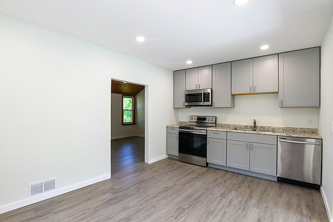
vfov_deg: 70.5
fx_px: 157
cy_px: 111
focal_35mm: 17
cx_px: 166
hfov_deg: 93.3
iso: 800
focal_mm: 17
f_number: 7.1
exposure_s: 1/80
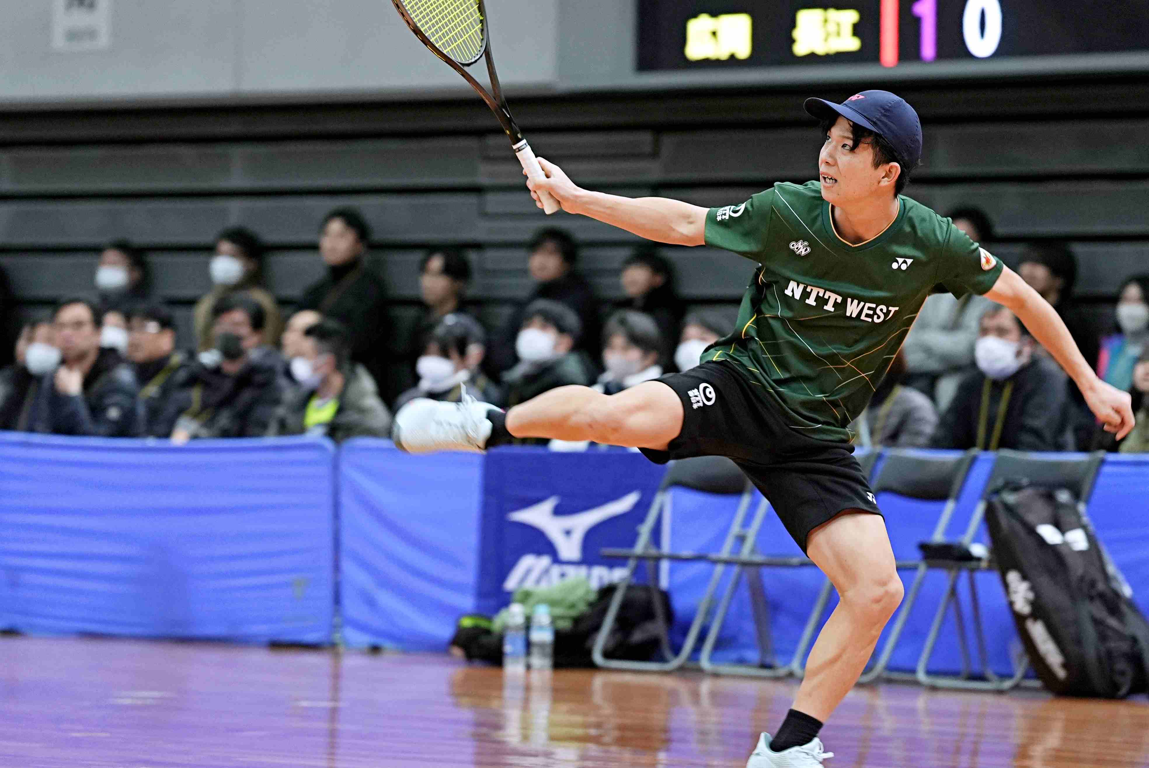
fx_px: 6517
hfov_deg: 10.1
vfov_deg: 6.7
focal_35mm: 204
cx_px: 574
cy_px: 384
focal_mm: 136
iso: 1600
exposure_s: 1/400
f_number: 2.8
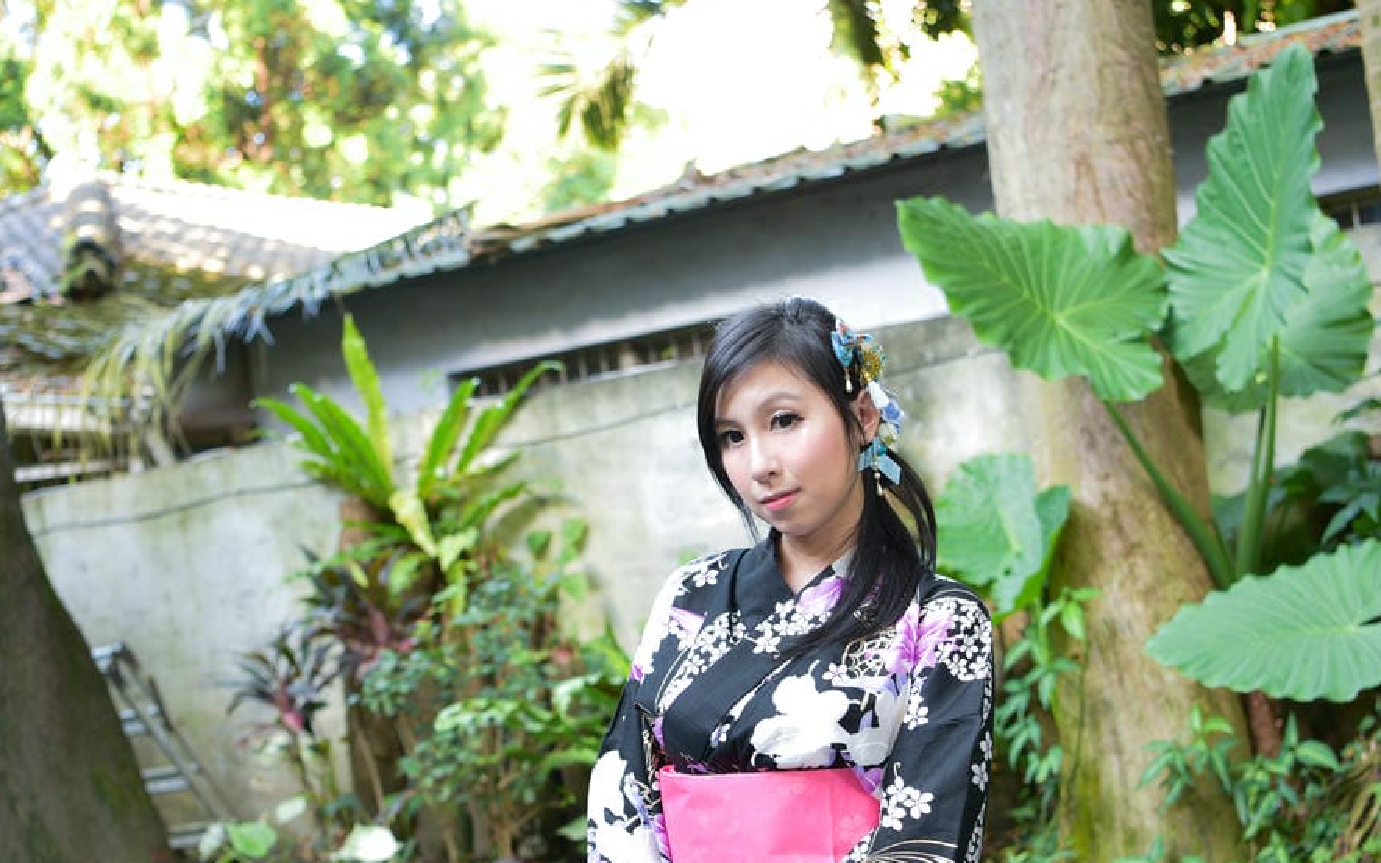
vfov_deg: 27.2
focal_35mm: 47
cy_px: 584
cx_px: 679
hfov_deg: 42.6
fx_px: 1769
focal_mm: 34
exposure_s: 1/60
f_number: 2.8
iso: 160
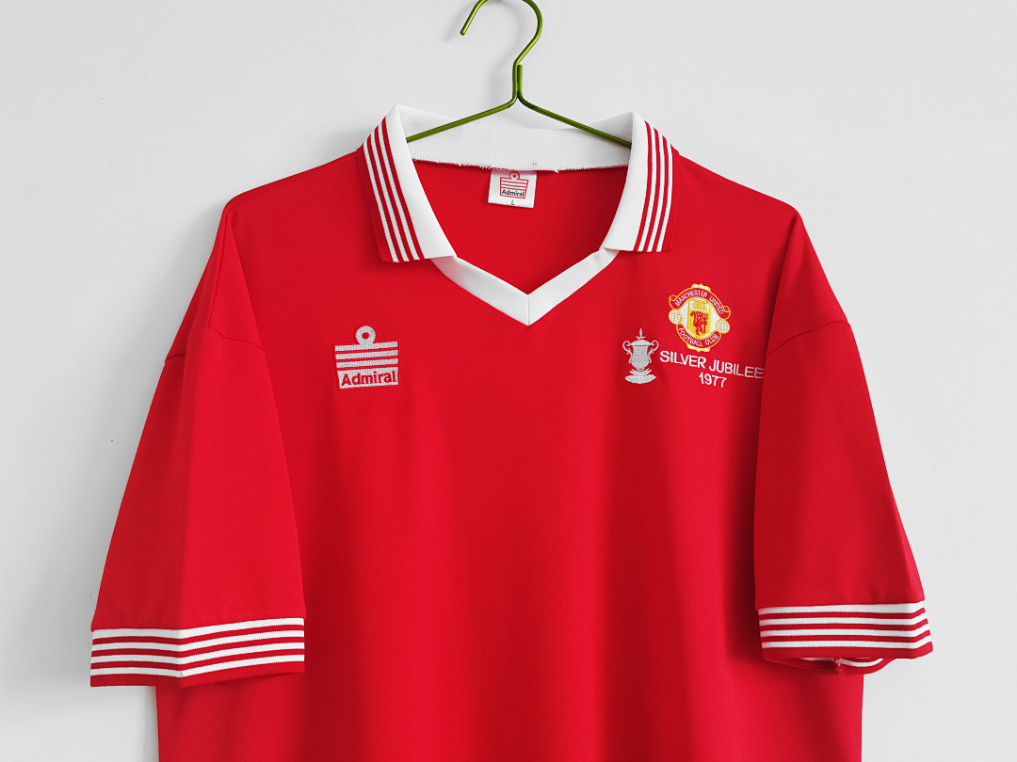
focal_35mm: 26
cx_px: 508
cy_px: 381
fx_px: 764
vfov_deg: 53.1
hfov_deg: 67.3
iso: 160
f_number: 1.8
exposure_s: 1/100
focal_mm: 5.58
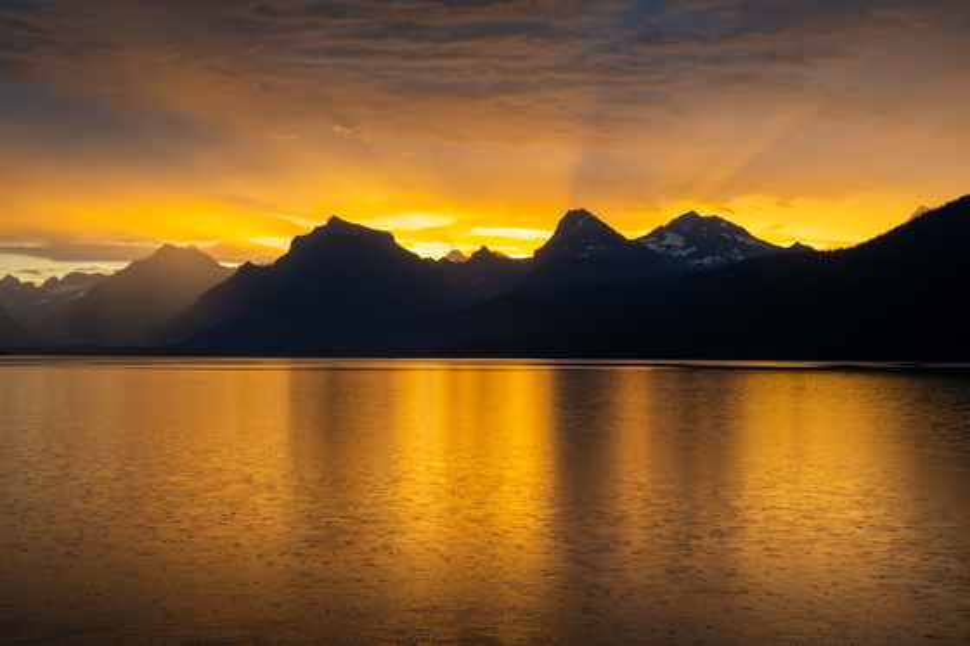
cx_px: 485
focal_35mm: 57
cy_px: 323
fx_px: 1535
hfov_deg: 35.1
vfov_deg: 23.8
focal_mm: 38
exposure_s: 1/160
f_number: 6.3
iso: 250
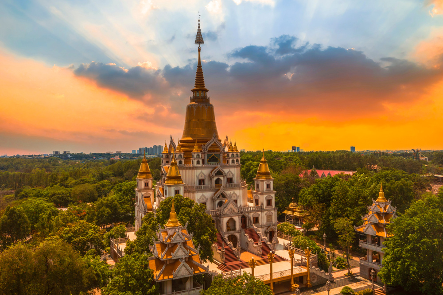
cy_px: 148
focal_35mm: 28
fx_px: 344
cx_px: 222
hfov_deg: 65.5
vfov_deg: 46.4
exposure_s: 1/320
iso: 100
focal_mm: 10.3
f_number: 11
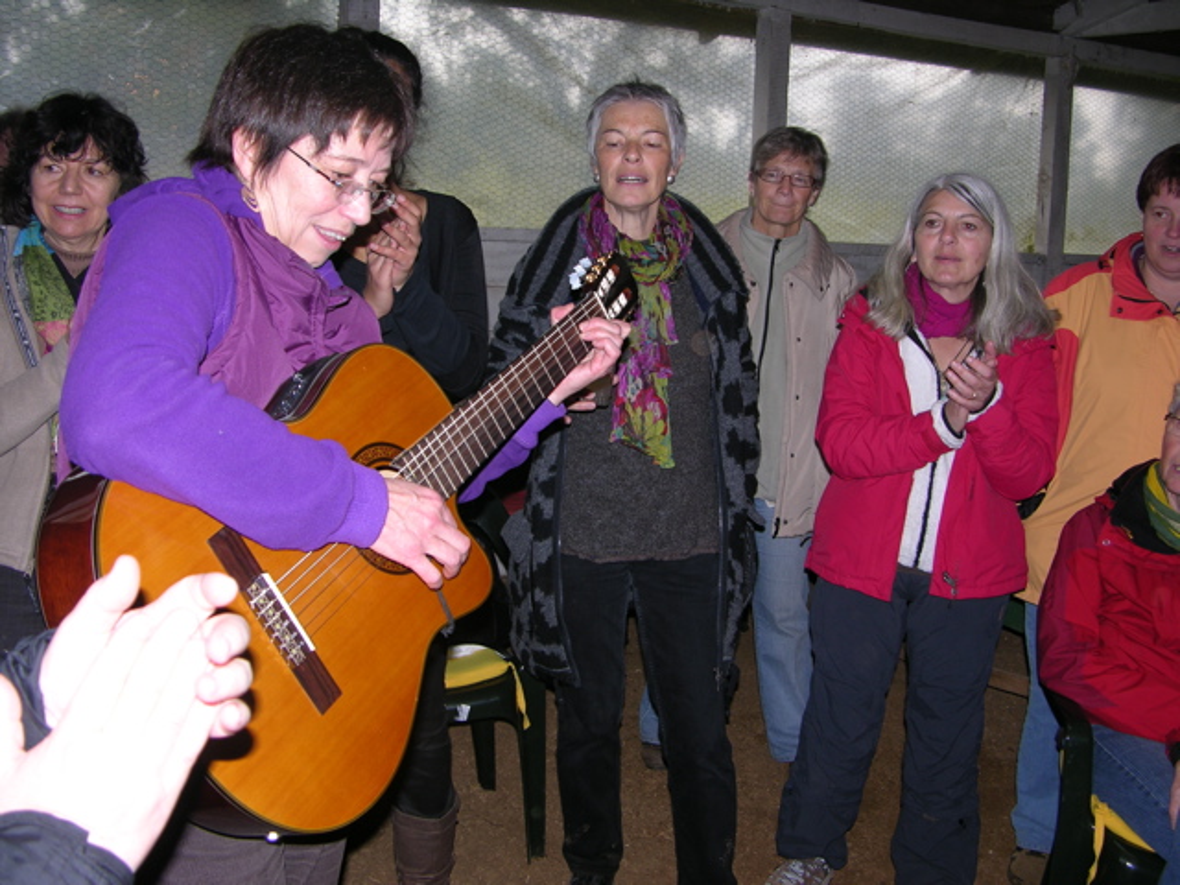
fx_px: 1193
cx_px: 590
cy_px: 442
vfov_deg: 40.7
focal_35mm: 35
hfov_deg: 52.6
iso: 50
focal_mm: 8.9
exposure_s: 1/60.1
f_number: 2.8
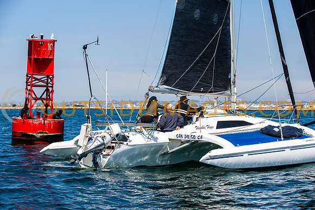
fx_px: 783
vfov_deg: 15.2
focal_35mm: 90
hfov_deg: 22.7
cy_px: 105
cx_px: 158
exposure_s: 1/1250
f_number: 5.6
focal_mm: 86
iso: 200
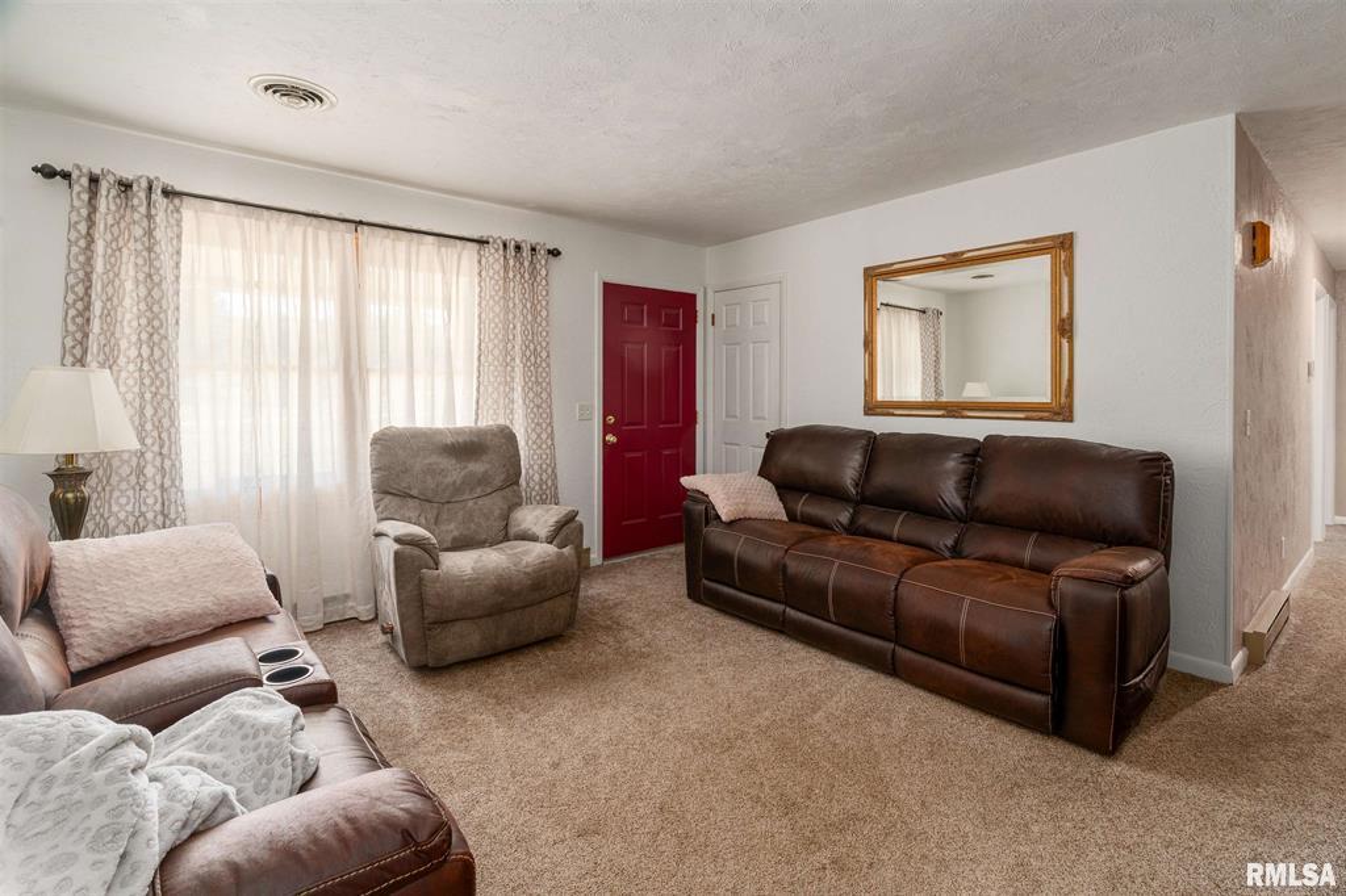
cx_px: 673
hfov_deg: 96.8
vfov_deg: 73.7
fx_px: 598
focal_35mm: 16
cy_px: 448
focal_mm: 16
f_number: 9
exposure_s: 1/40
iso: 640
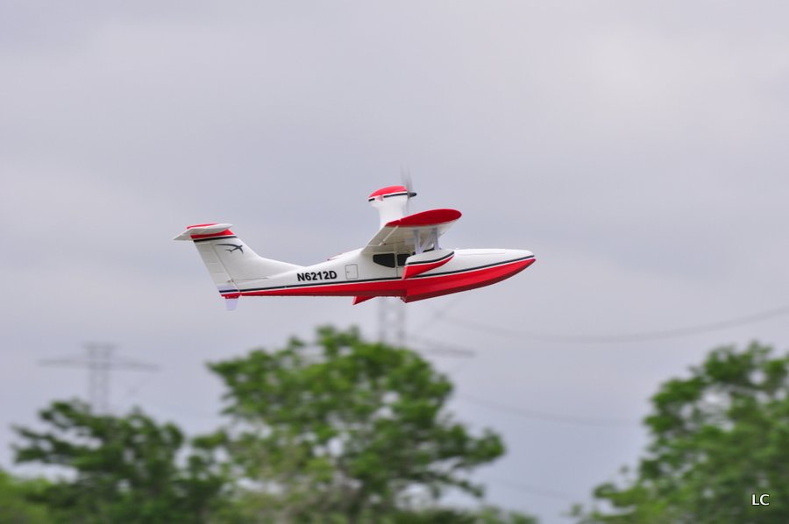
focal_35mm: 210
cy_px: 262
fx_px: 4597
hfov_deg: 9.8
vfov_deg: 6.5
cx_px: 394
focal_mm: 140
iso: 400
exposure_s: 1/320
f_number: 6.3
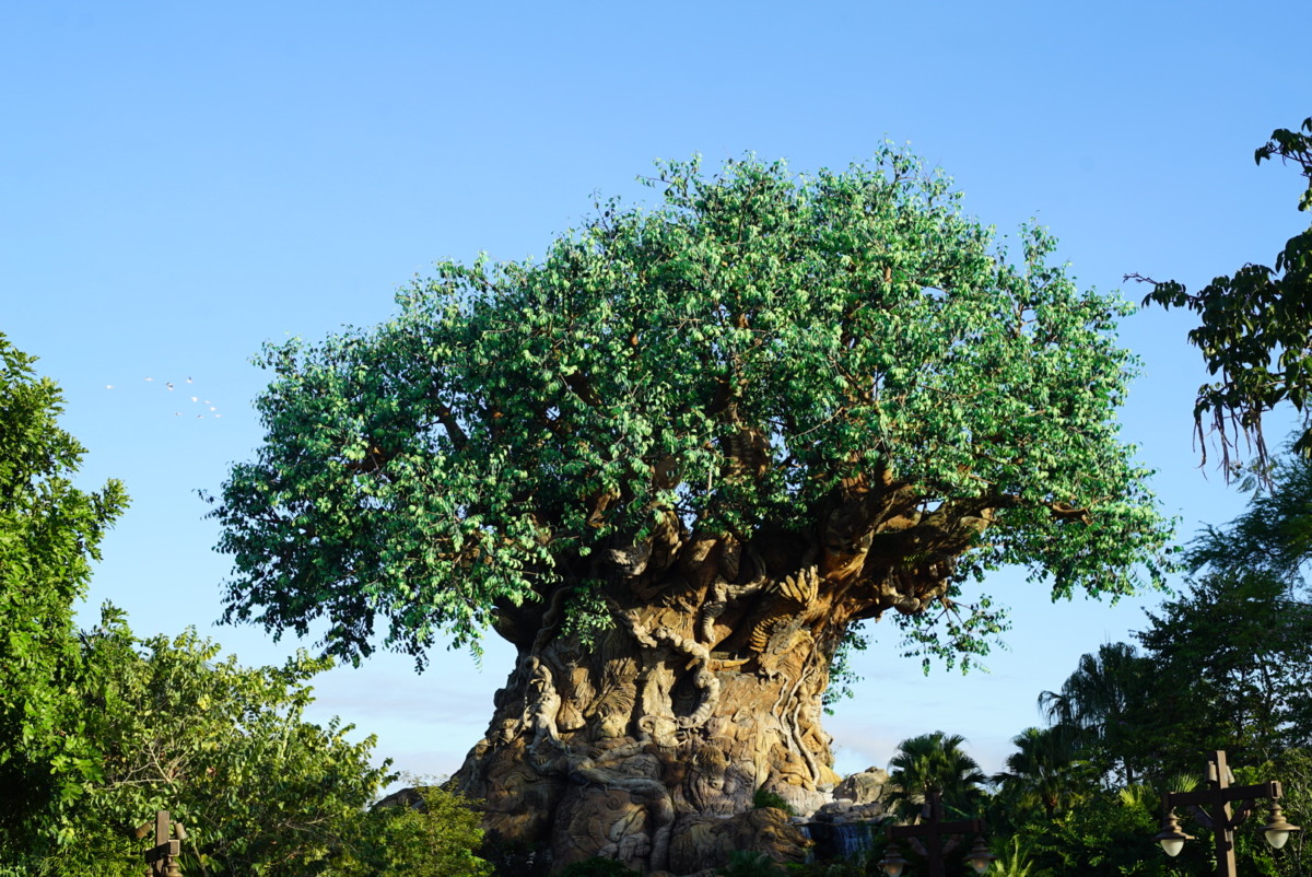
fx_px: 1823
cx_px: 656
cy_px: 438
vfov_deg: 27.0
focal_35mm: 50
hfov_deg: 39.6
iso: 100
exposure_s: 1/125
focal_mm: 50
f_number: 8
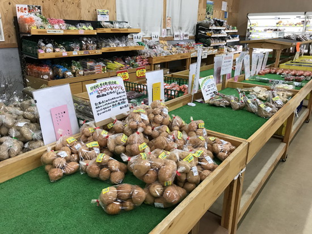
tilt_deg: -19.0
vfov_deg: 49.8
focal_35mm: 28
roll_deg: -1.3
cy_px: 117
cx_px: 156
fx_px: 252
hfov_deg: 63.4
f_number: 1.8
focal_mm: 3.99
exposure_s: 1/30
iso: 32
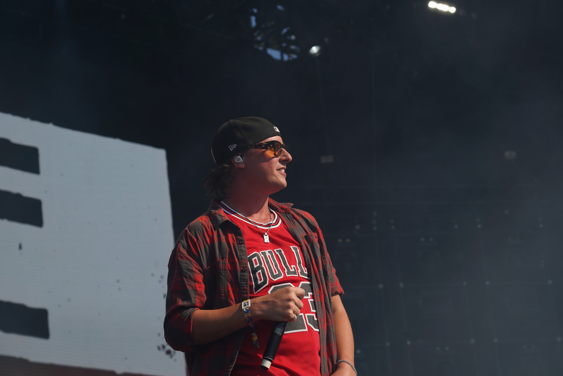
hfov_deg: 19.5
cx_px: 282
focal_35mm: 105
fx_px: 1642
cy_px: 188
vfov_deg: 13.0
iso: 100
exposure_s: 1/500
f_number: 8
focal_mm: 105
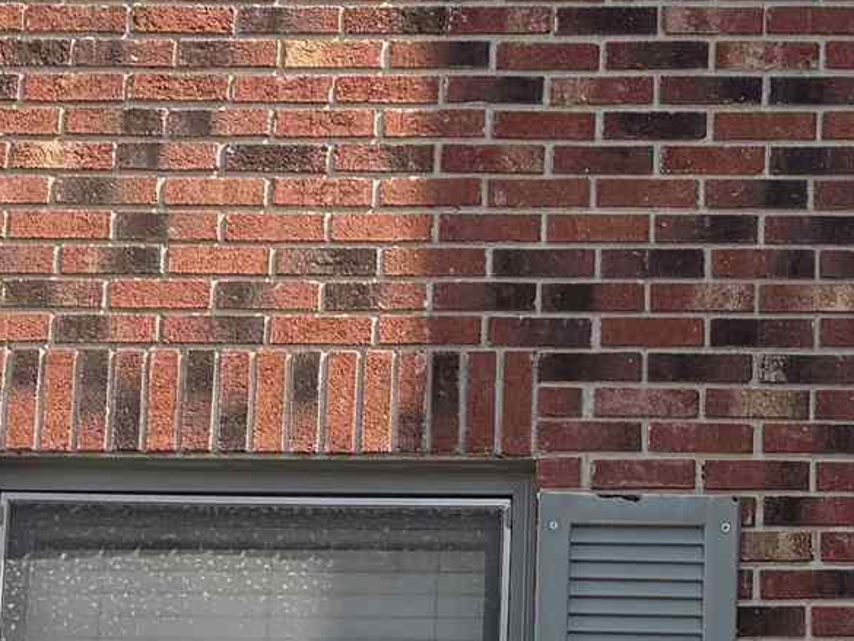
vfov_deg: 11.8
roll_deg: -1.7
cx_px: 601
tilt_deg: +11.7
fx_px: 3109
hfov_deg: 15.6
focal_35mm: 126
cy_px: 437
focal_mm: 6.76
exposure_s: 1/3279
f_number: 1.78
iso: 125
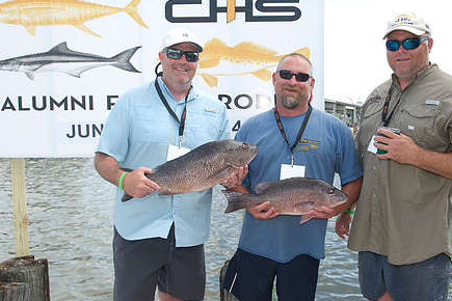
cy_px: 154
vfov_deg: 36.9
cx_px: 261
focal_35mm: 36
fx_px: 452
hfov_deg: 52.9
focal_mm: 27
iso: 125
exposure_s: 1/250
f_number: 5
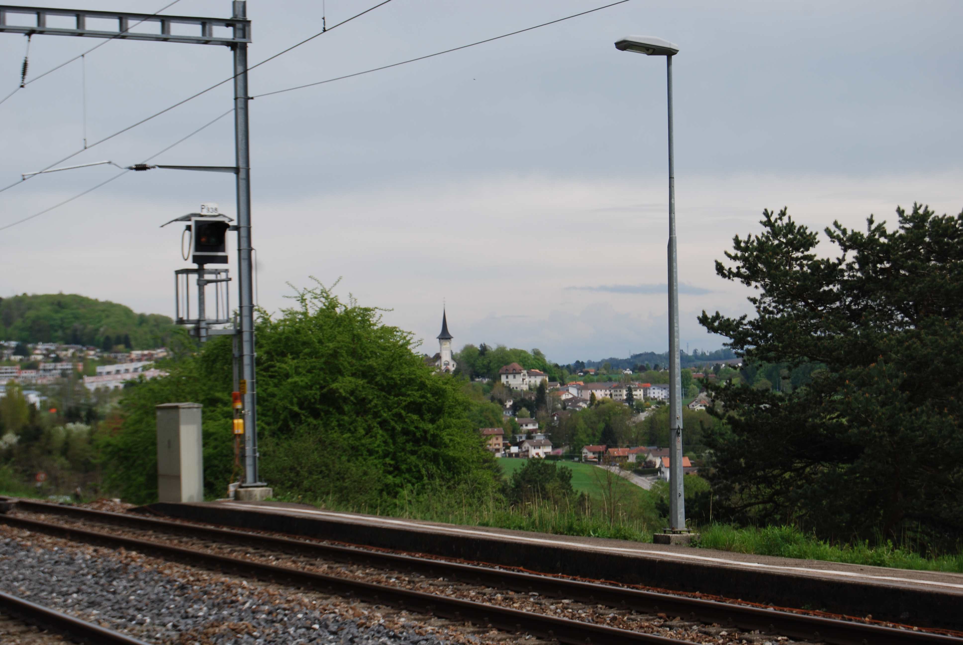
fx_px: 2210
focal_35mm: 82
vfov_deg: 16.6
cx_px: 482
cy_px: 322
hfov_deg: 24.6
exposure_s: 1/250
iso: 100
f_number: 8
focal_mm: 55
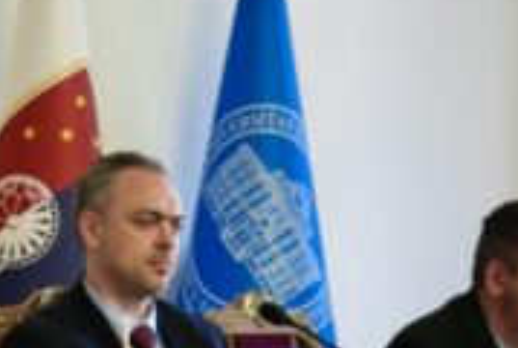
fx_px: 1715
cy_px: 347
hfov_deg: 16.8
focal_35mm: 119
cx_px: 10
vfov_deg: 11.4
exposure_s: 1/125
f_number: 4.5
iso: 2000
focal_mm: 50
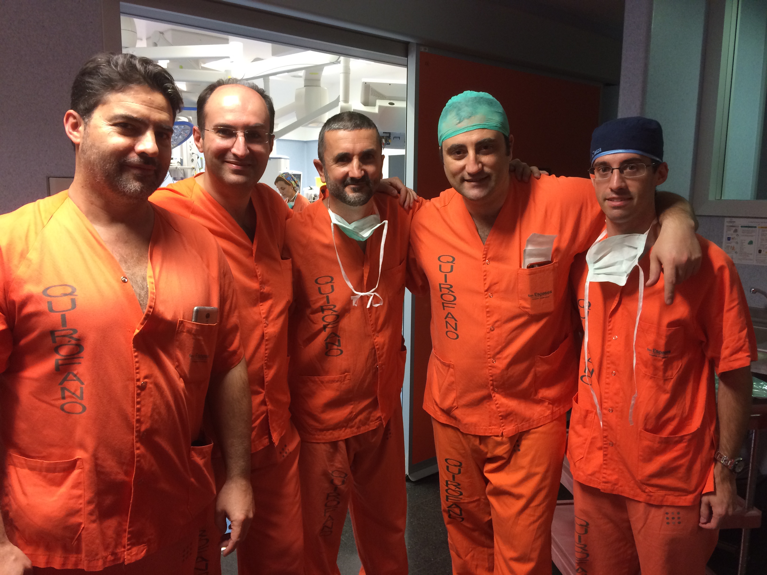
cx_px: 384
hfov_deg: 61.7
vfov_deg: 48.2
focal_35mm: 29
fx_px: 643
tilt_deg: -9.7
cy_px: 288
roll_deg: -1.2
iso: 160
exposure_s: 1/33
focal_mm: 4.15
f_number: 2.2
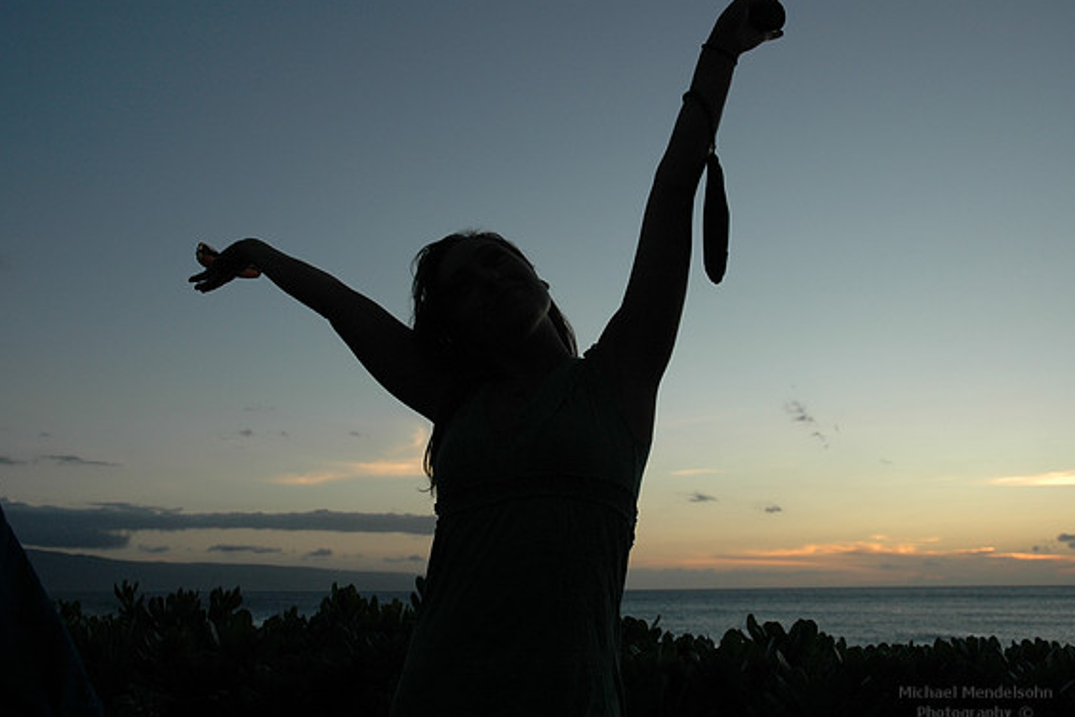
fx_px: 1150
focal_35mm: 39
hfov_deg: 50.1
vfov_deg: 34.6
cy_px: 357
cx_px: 530
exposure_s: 1/125
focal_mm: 25
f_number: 5.6
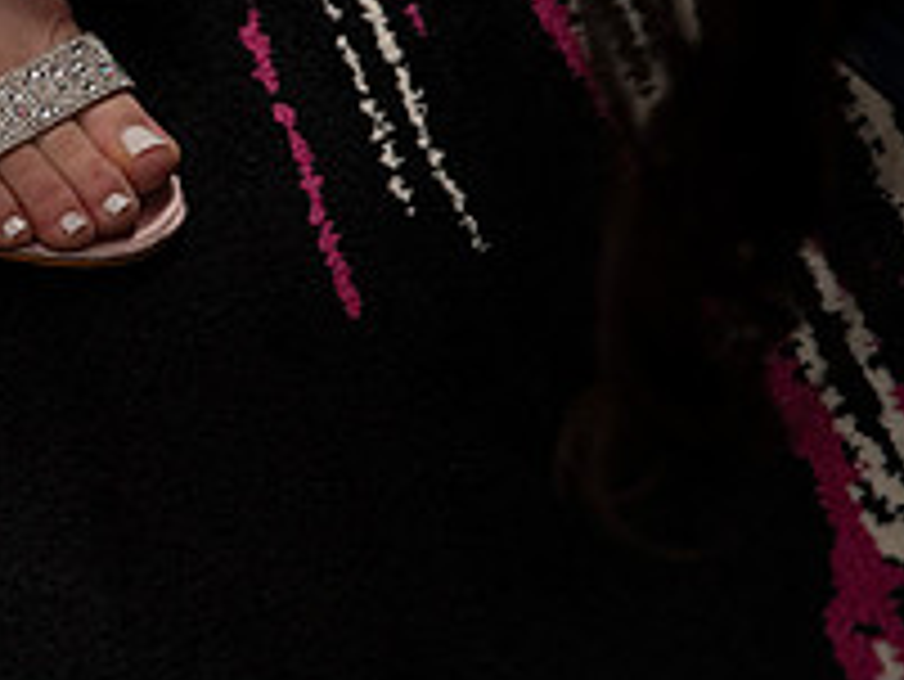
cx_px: -117
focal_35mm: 183
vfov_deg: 8.1
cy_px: -95
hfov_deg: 10.7
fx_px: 4782
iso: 1600
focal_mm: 66
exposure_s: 1/1600
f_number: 2.8
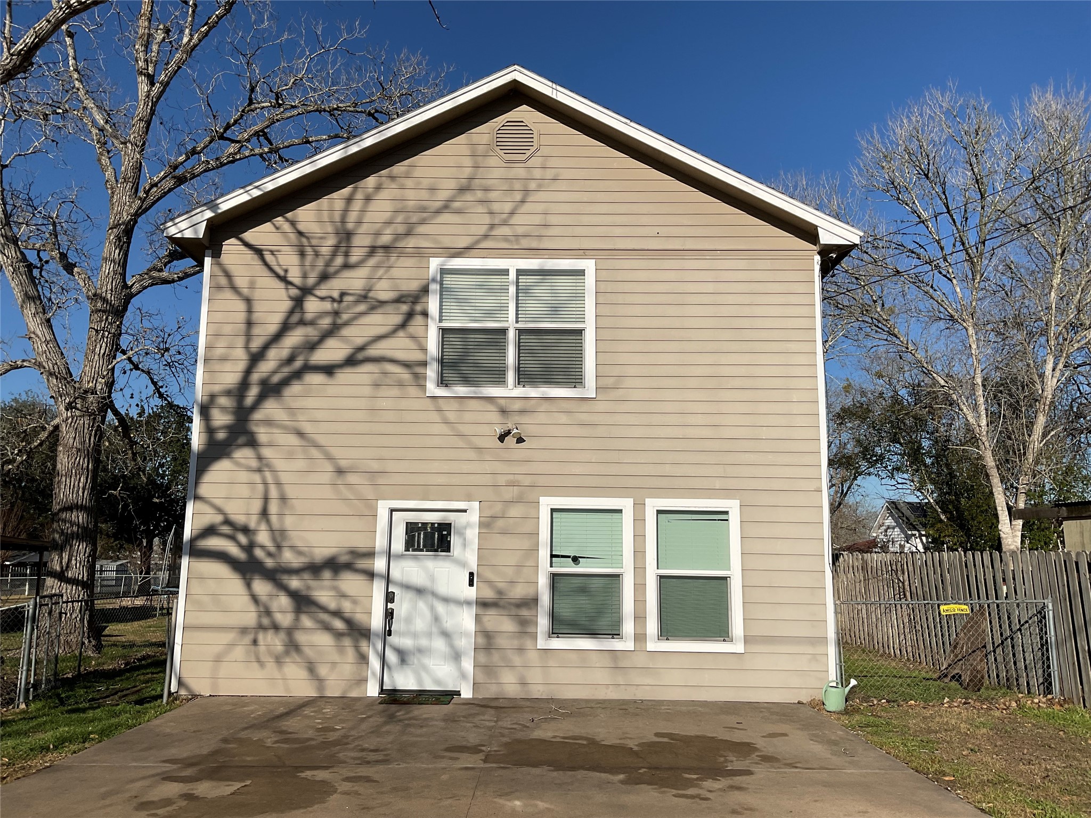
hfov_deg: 61.7
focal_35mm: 29
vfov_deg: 48.2
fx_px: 914
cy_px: 409
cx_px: 546
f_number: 1.8
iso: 20
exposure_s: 1/4785
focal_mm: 3
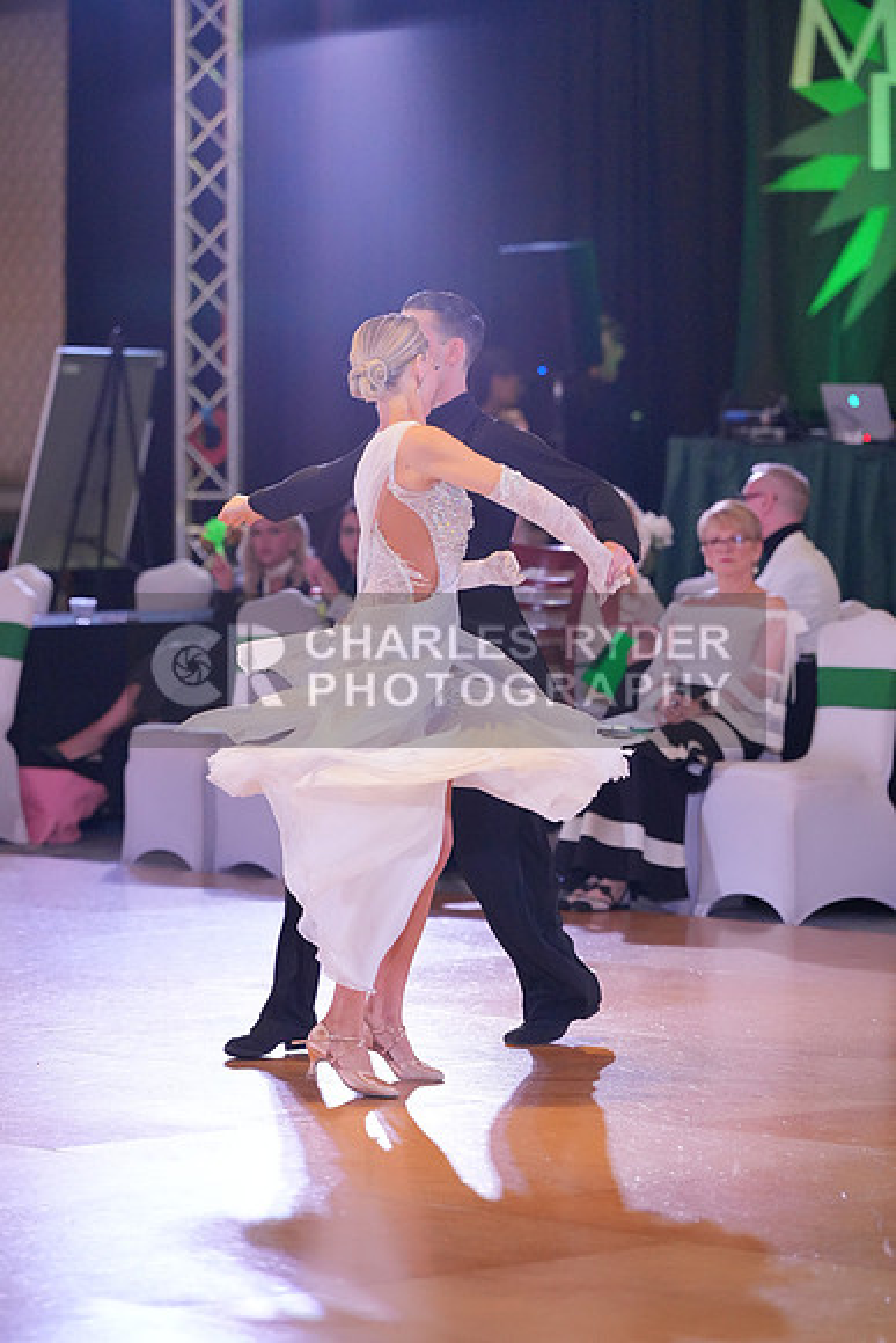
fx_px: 5895
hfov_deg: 8.7
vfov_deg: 13.0
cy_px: 672
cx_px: 448
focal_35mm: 158
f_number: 3.5
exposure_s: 1/500
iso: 5000
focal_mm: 158
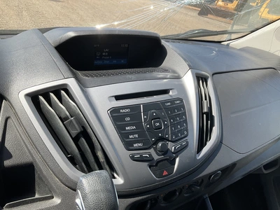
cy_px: 105
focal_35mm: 29
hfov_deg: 61.7
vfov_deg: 48.2
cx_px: 140
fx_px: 235
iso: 25
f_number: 1.8
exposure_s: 1/439
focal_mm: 3
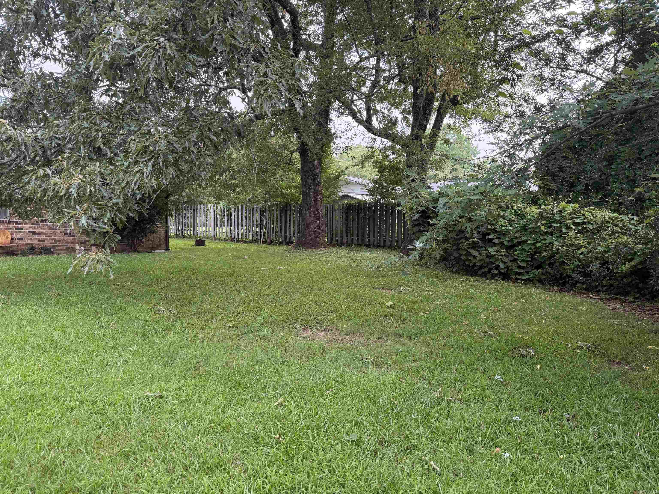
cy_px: 247
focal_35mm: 24
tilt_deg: -2.5
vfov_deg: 56.8
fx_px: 457
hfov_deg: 71.6
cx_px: 330
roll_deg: -0.2
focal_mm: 6.76
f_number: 1.78
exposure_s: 1/218
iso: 160
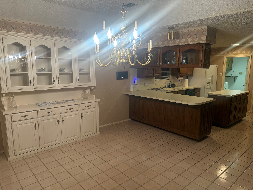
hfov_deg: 71.6
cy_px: 95
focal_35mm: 24
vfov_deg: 56.8
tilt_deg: -8.6
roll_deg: -0.2
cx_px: 126
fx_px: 175
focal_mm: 6.76
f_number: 1.78
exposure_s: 1/120
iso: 400
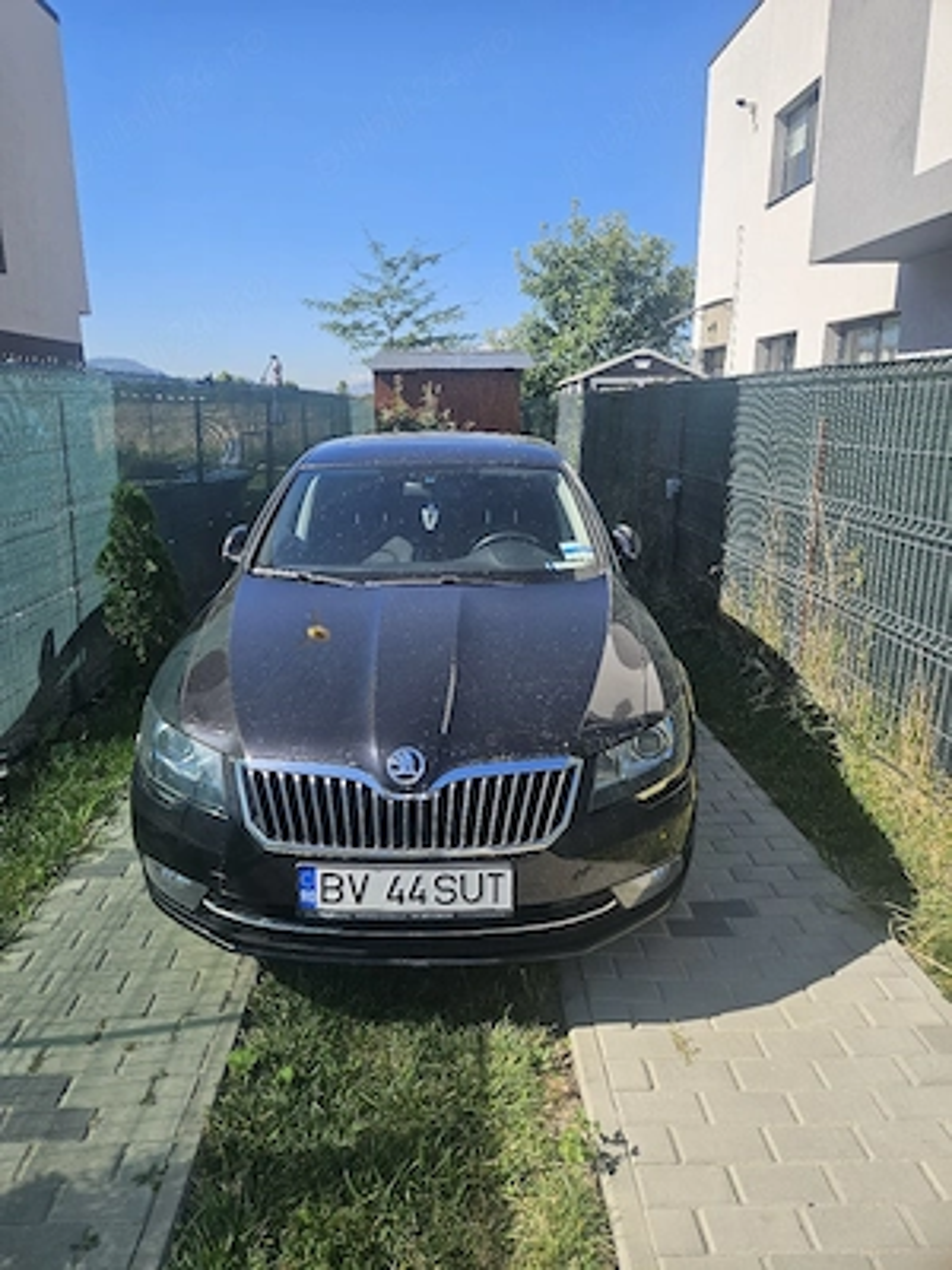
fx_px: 843
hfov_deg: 58.9
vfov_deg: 73.9
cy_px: 635
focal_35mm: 23
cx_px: 476
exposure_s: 1/1667
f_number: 1.8
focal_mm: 5.4
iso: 25
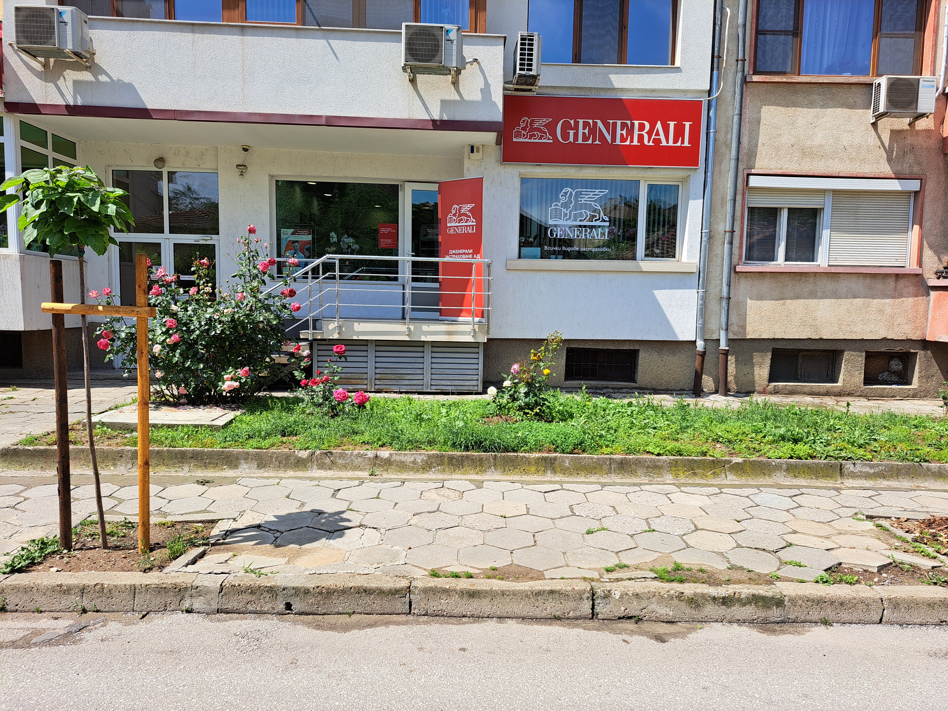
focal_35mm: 24
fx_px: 657
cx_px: 474
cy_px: 356
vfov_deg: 56.8
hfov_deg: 71.6
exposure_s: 1/1142
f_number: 1.8
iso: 50
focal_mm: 5.23
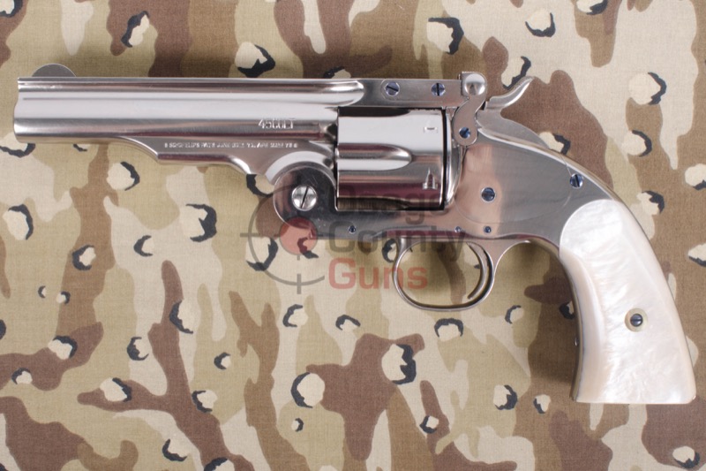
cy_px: 236
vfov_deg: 31.9
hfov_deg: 46.4
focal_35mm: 42
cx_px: 353
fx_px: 823
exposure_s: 1/250
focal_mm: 28
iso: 125
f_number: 13
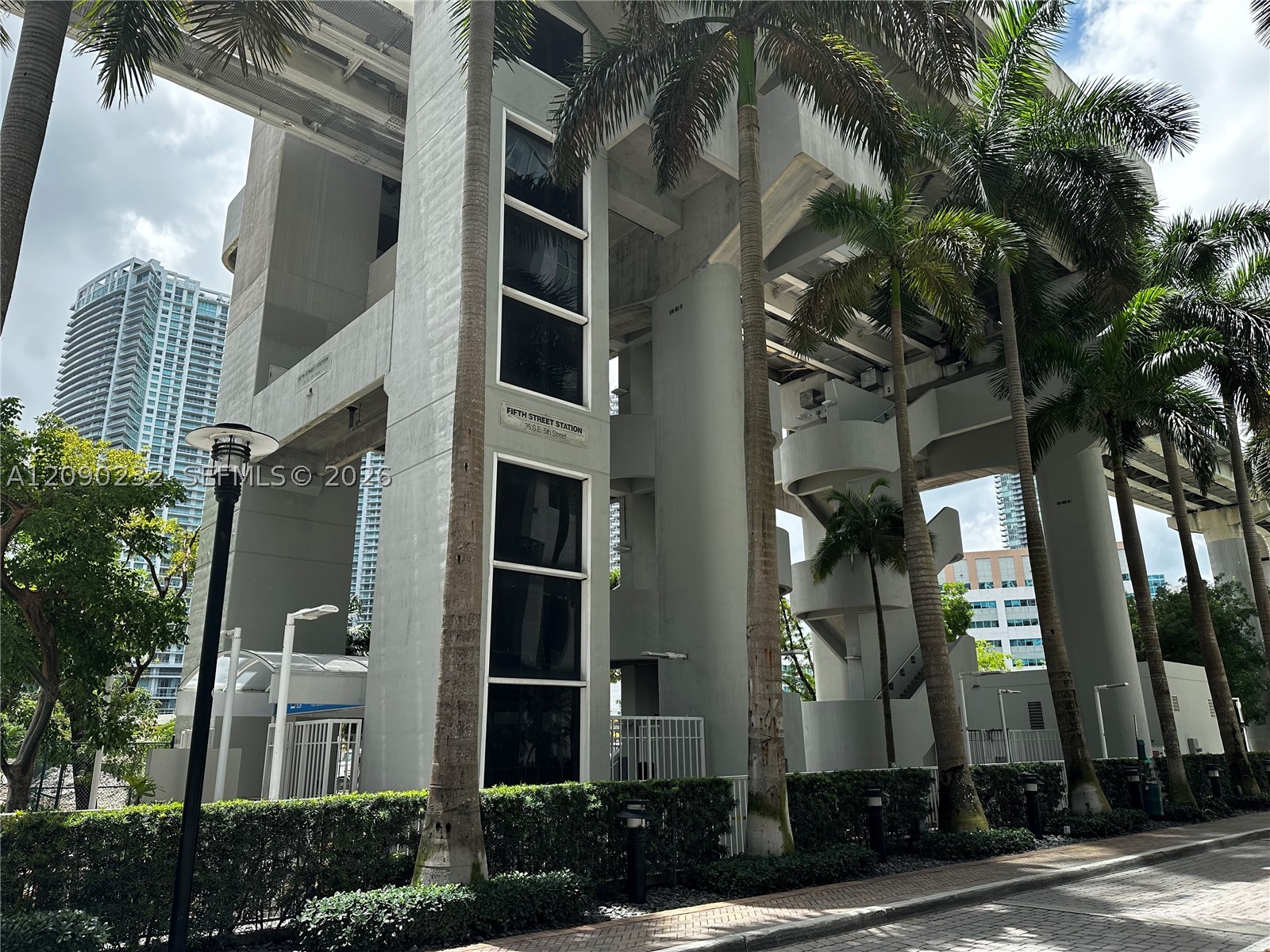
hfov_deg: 71.6
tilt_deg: +16.6
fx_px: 881
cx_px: 635
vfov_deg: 56.8
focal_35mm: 24
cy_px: 476
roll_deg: +0.6
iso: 80
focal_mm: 6.86
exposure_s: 1/1949
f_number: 1.78
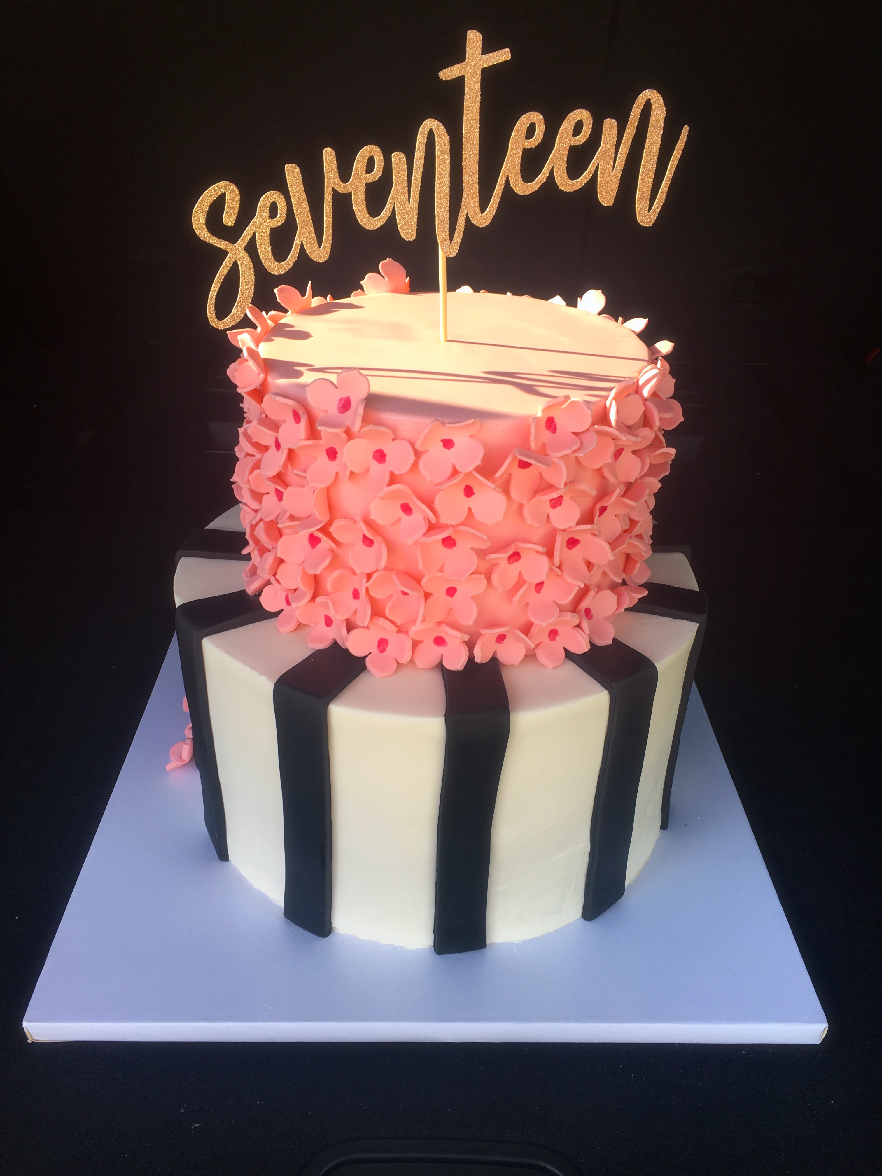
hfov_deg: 48.2
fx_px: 985
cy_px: 588
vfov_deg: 61.7
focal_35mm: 29
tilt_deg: -26.8
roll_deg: -1.4
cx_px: 441
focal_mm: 4.15
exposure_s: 1/125
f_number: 2.2
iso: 25
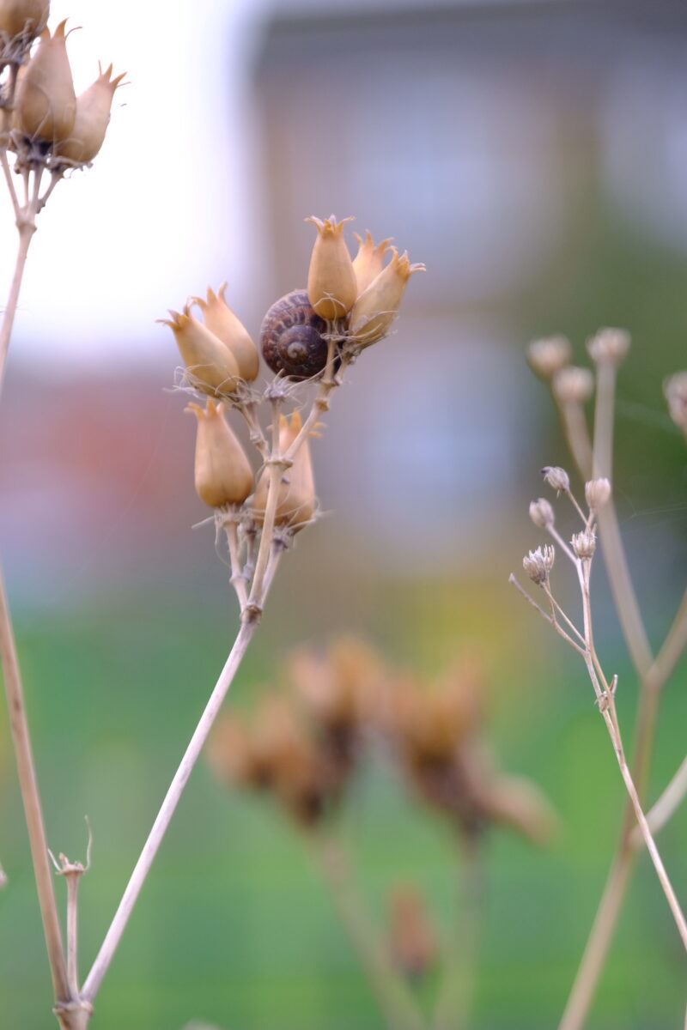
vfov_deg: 10.1
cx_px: 344
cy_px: 515
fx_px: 5810
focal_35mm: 203
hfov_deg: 6.8
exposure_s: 1/180
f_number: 5.6
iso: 800
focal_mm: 135
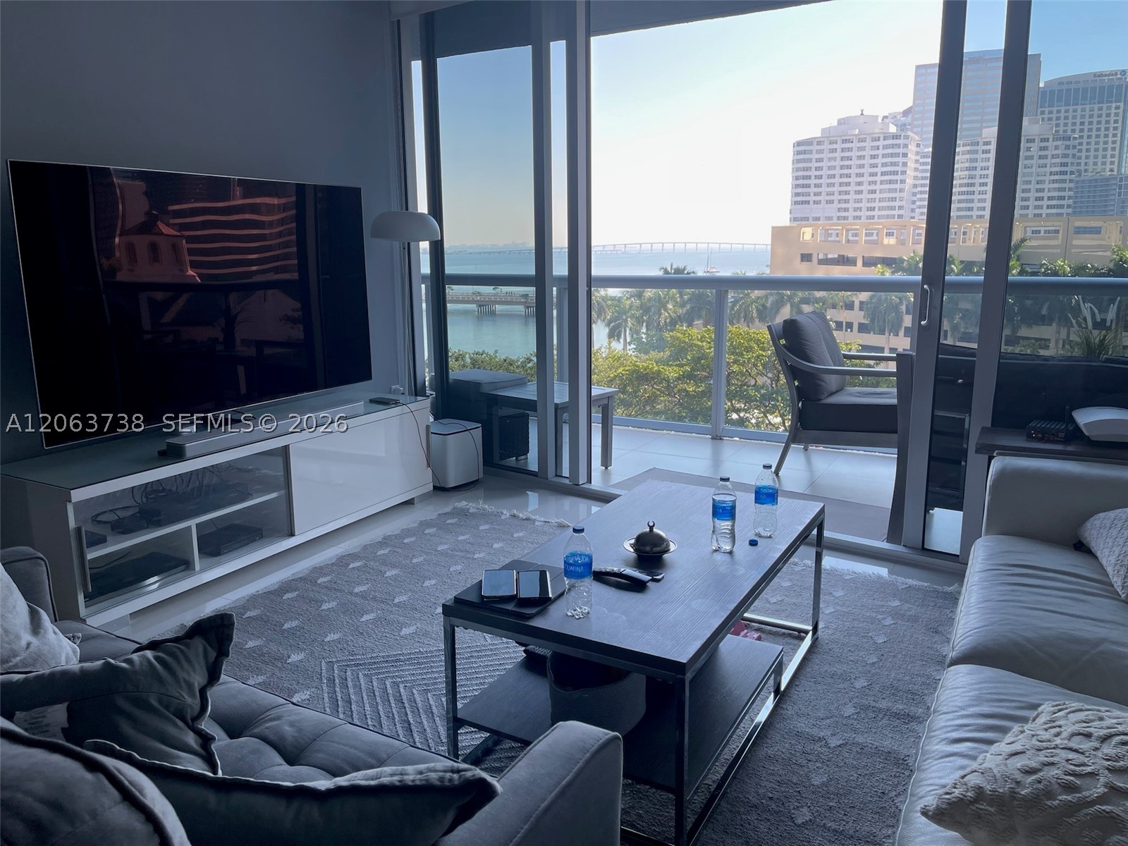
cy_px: 423
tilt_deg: -12.5
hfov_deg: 67.3
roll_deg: +0.8
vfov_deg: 53.1
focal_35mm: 26
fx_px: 847
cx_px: 564
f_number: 1.6
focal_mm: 5.1
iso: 32
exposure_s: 1/480
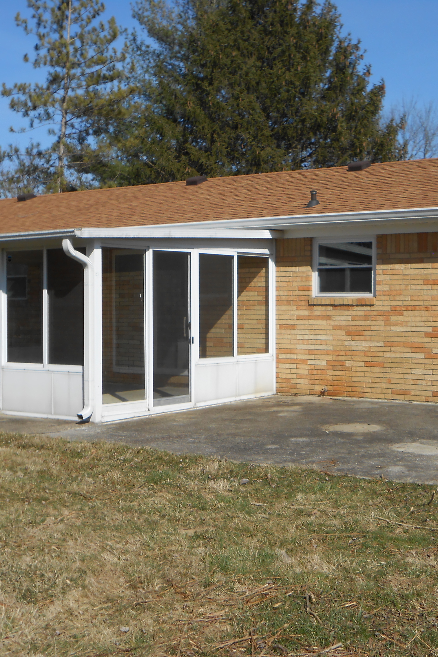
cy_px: 332
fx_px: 1131
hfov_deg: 21.9
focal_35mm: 62
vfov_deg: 32.4
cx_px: 257
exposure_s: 1/1000
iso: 80
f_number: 4.5
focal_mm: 7.8
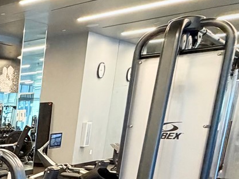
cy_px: 203
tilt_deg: -12.6
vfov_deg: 24.9
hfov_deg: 24.1
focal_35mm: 54
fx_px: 373
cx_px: -153
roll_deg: +0.1
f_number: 2.2
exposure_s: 1/60
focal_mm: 2.22
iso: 400
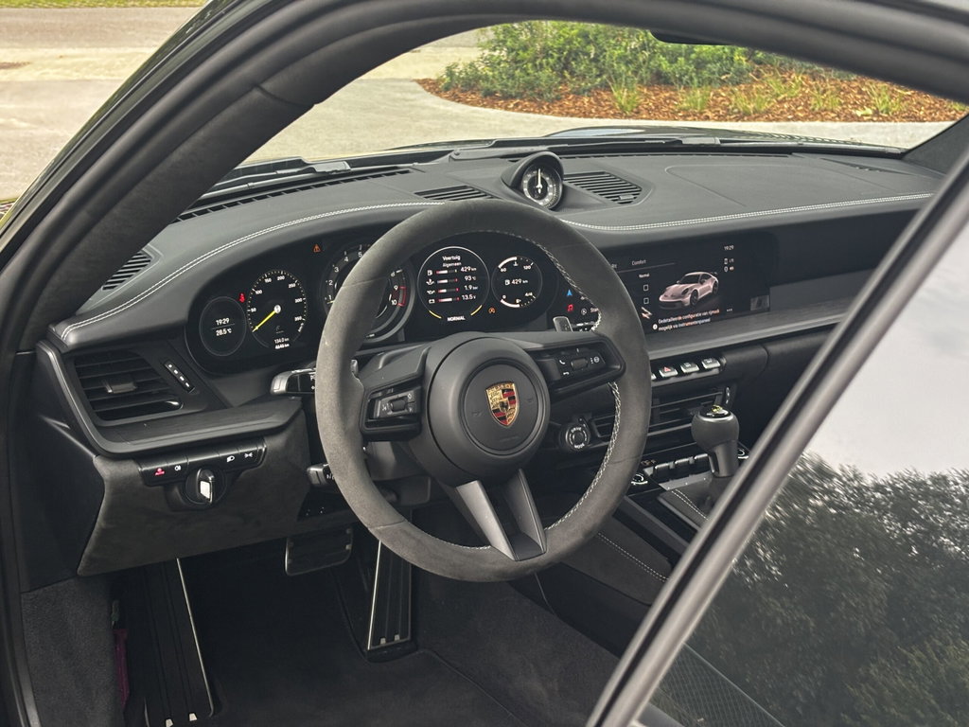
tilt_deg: -17.7
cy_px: 364
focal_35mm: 52
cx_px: 484
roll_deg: +0.1
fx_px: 1456
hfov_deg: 36.8
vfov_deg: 28.0
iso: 160
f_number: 1.6
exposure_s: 1/45
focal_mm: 5.96
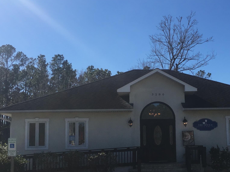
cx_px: 156
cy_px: 105
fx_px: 379
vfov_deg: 25.6
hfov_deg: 33.4
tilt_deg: +7.4
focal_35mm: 57
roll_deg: +1.3
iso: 25
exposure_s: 1/2198
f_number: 2.2
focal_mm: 4.15
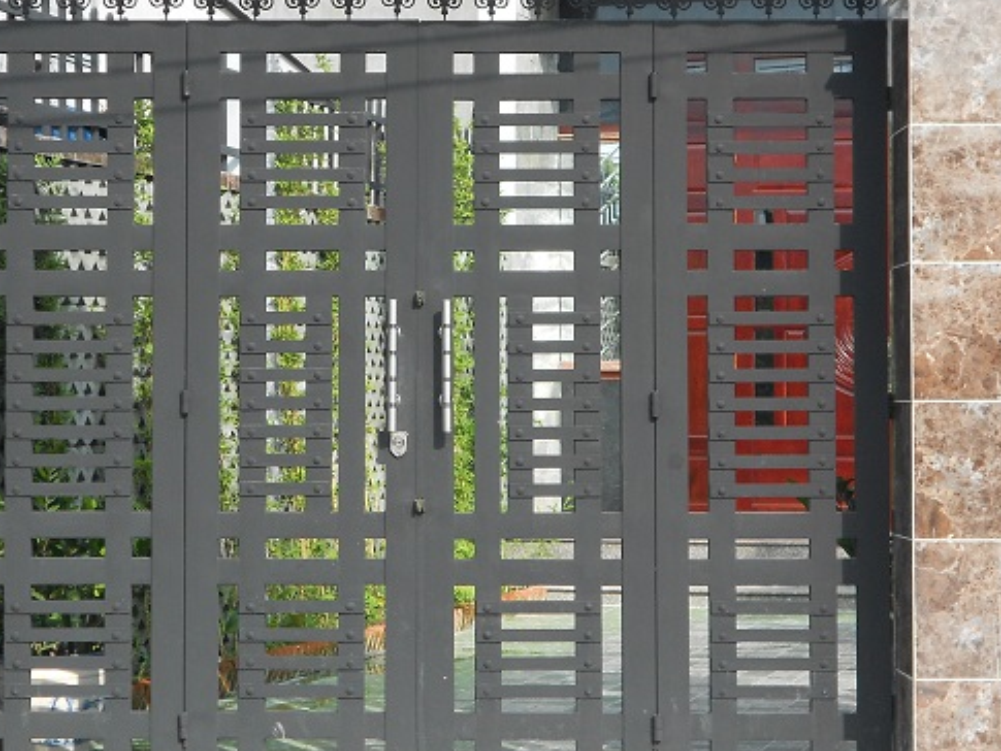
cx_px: 413
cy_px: 297
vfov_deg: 14.5
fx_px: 2950
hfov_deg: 19.2
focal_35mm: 102
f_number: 5.3
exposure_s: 1/200
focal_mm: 11.6
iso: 80
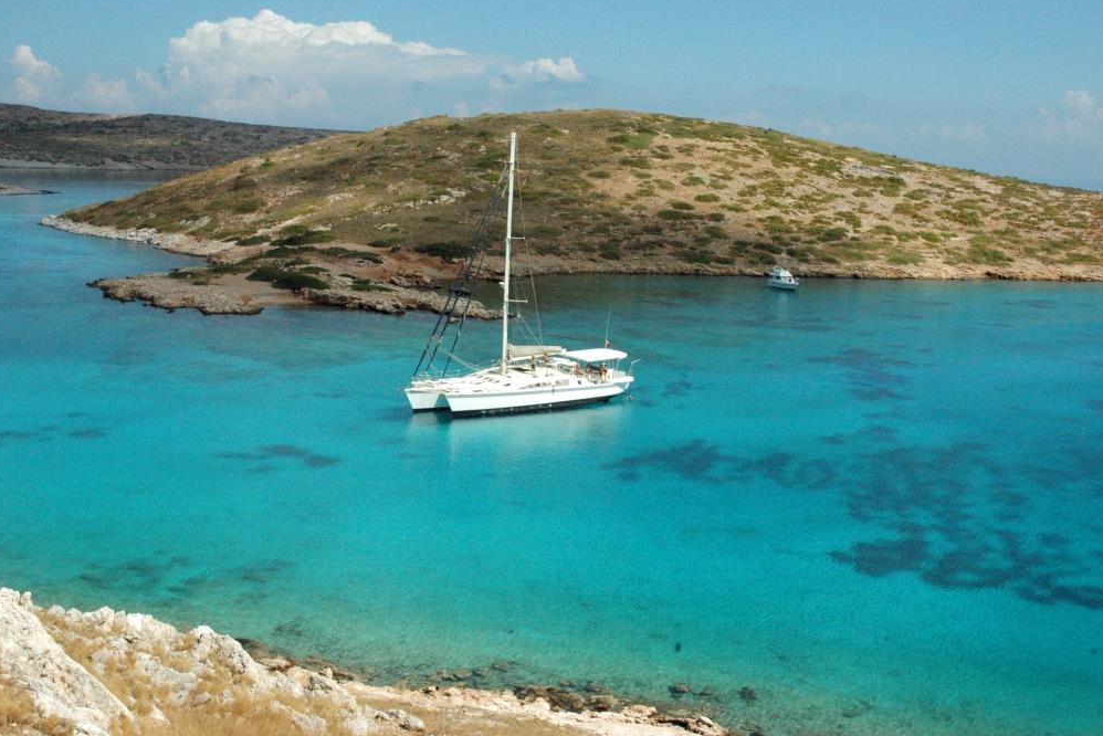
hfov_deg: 46.9
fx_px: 1272
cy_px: 370
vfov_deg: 32.3
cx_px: 543
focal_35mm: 42
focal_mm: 27
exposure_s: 1/1000
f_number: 16
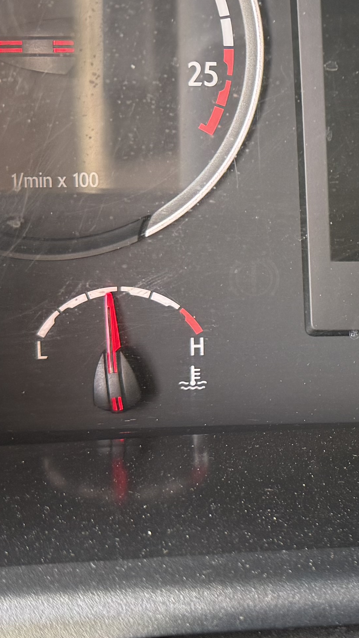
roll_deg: -2.5
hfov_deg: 14.6
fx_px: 1303
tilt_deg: -36.6
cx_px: 543
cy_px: 214
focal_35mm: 77
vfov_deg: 27.4
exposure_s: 1/121
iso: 160
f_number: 1.78
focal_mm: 6.76
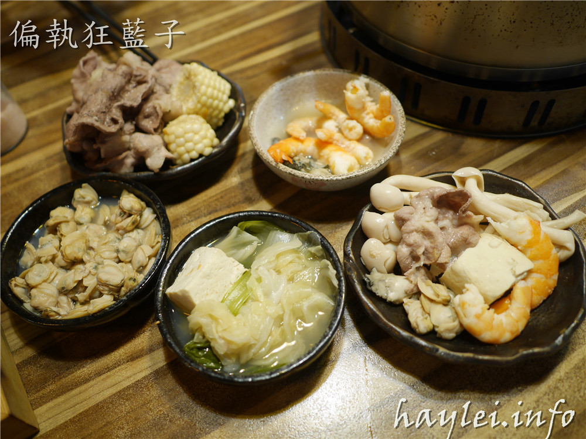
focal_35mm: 30
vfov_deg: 46.8
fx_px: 508
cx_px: 293
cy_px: 220
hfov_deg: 60.0
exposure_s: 1/60
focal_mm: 15
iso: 400
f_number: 1.7
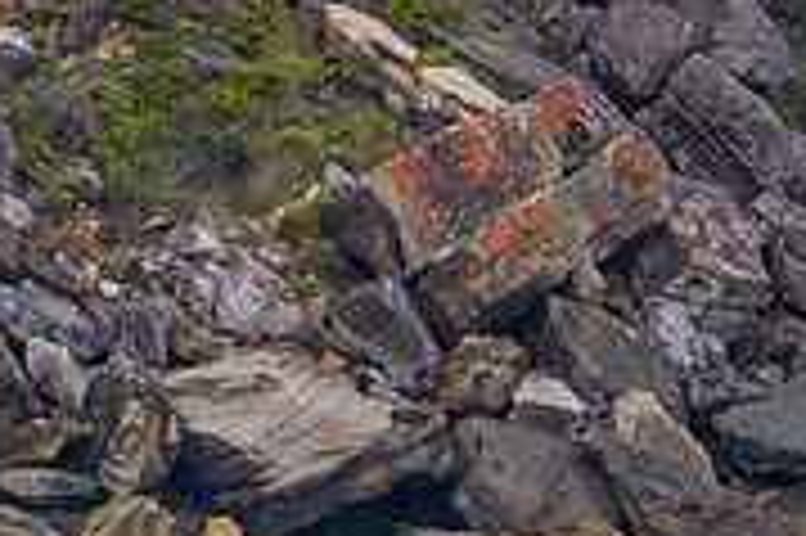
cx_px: 1230
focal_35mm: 1990
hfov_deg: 1.0
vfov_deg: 0.7
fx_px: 44512
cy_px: 691
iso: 400
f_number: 5.6
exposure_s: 1/2000
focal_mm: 500
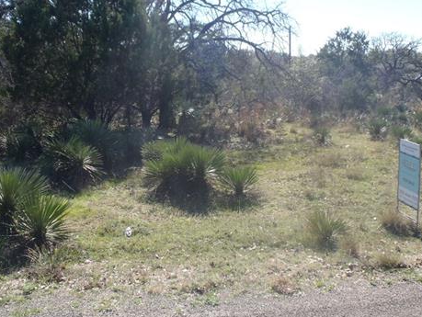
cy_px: 131
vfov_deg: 36.8
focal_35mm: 39
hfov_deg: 47.8
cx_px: 200
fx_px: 476
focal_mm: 5
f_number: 3.9
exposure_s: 1/500
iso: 125
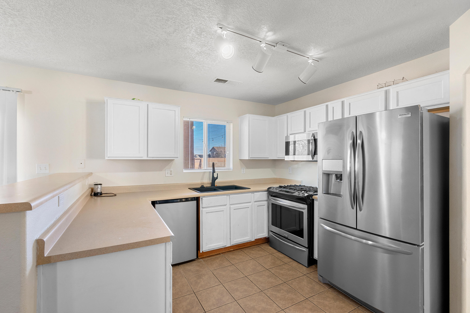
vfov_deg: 73.7
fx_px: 209
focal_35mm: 16
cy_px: 156
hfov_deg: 96.7
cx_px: 235
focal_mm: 16
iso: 400
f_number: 13
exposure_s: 1
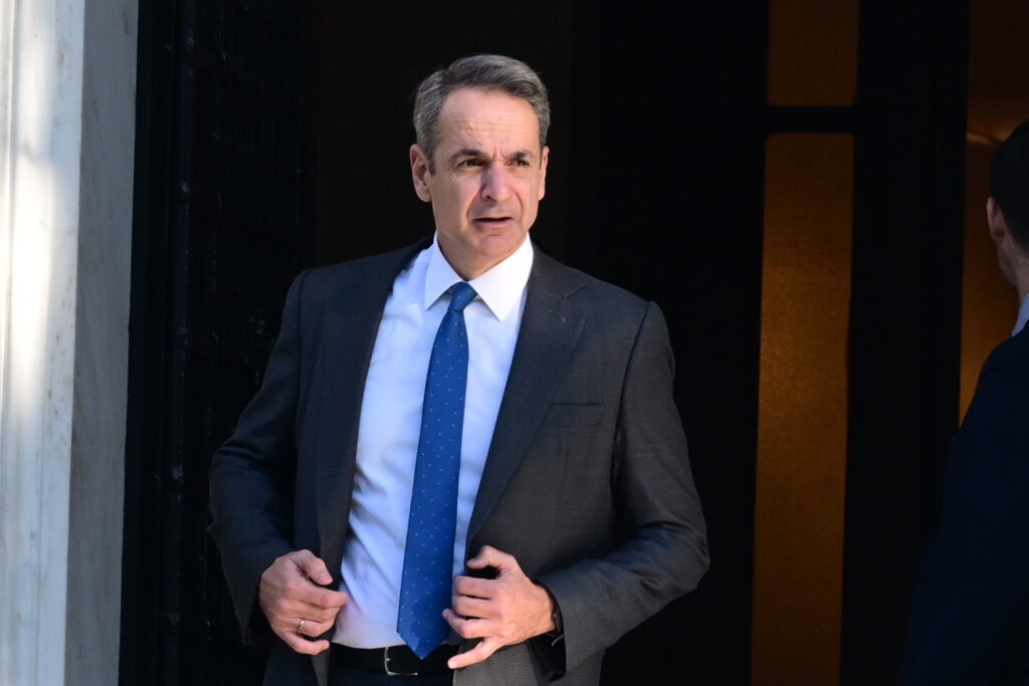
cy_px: 343
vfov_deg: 4.6
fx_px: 8576
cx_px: 514
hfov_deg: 6.9
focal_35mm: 300
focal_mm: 200
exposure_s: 1/400
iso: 500
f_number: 7.1
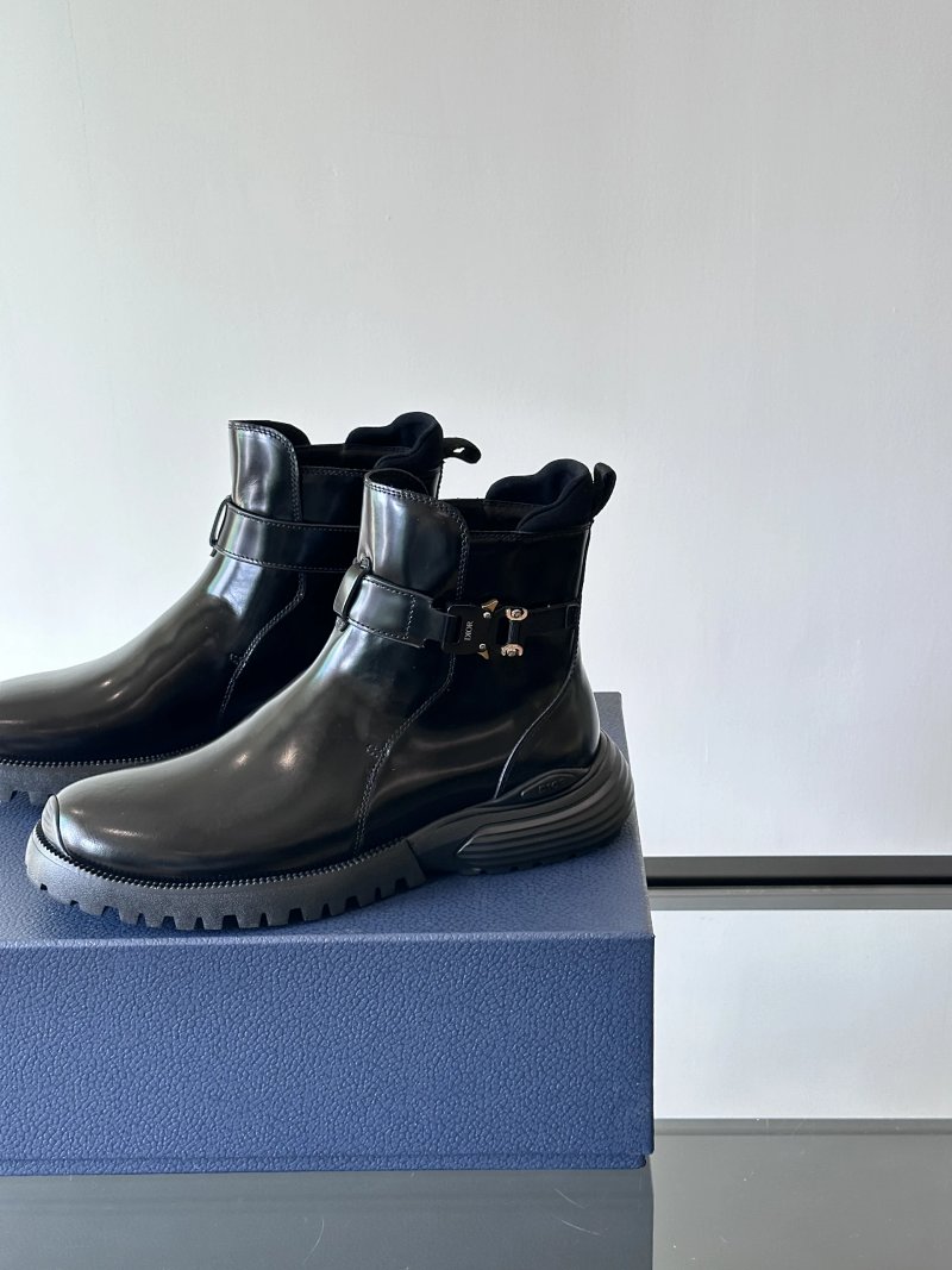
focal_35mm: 48
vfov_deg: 39.7
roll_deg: +0.8
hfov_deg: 30.3
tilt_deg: -20.5
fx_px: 1760
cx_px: 476
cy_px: 635
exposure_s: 1/156
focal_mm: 6.86
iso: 80
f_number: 1.78
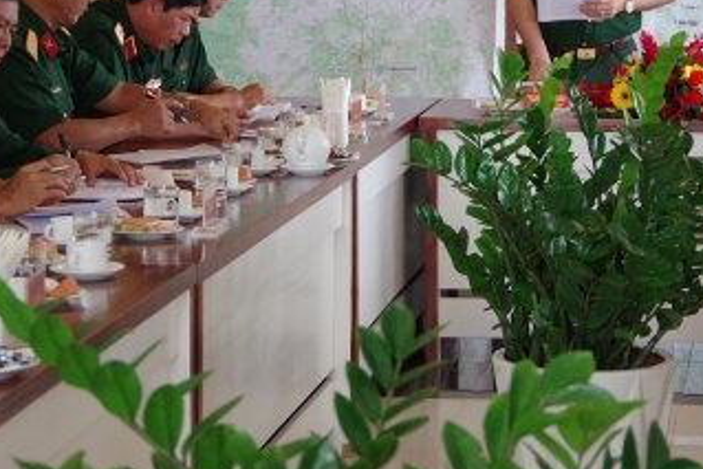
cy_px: 88
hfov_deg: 13.2
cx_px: 386
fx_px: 3028
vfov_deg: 8.8
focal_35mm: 155
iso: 1600
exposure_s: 1/125
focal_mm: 60
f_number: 4.5
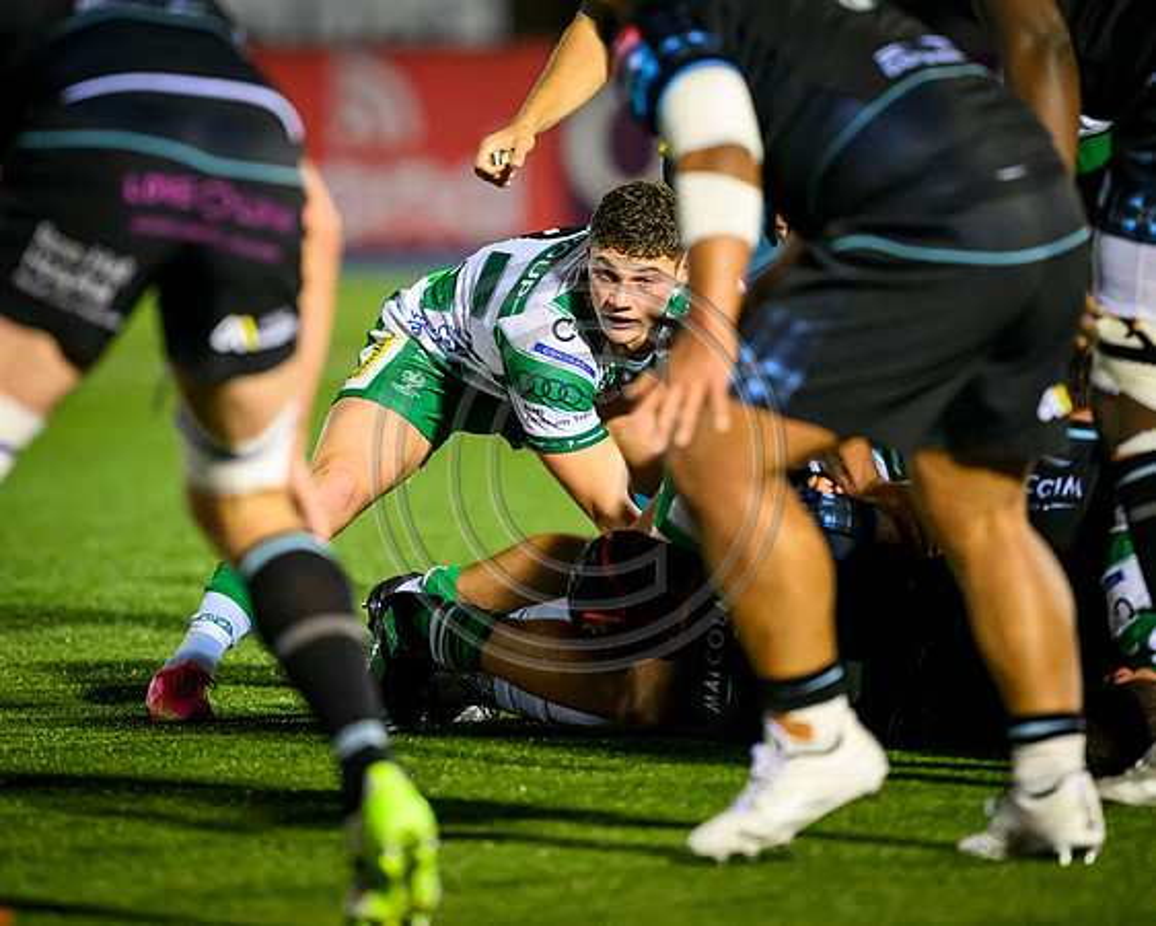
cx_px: 557
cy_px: 403
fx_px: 19416
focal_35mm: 567
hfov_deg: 3.4
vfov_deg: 2.7
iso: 10000
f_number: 3.2
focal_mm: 400
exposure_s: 1/1250
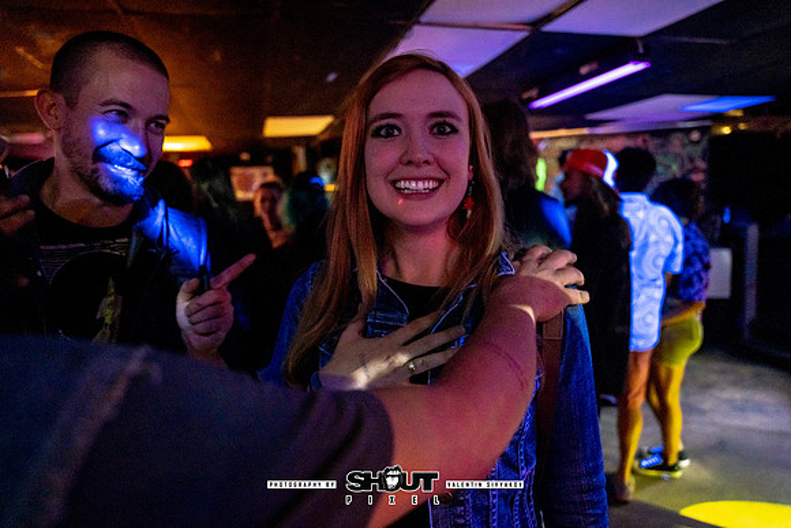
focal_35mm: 24
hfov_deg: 73.7
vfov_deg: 53.2
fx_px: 527
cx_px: 396
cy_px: 264
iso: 2500
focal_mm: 24
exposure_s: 1/200
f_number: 2.8
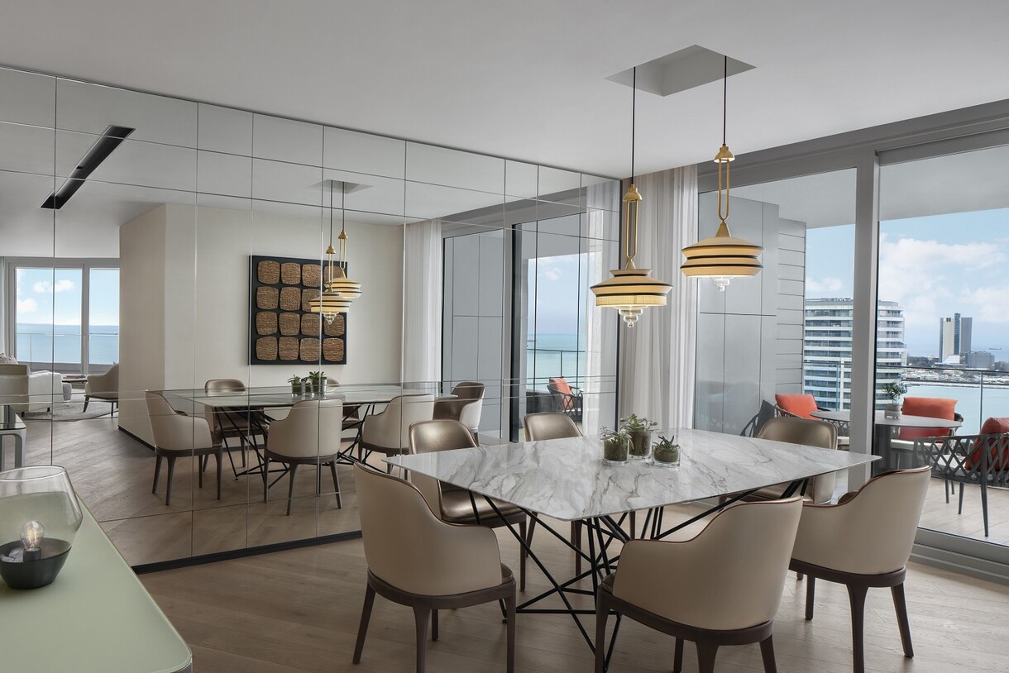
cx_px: 504
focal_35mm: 24
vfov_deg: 53.2
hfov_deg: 73.7
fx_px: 673
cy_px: 336
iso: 100
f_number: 16
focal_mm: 24
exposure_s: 1.6
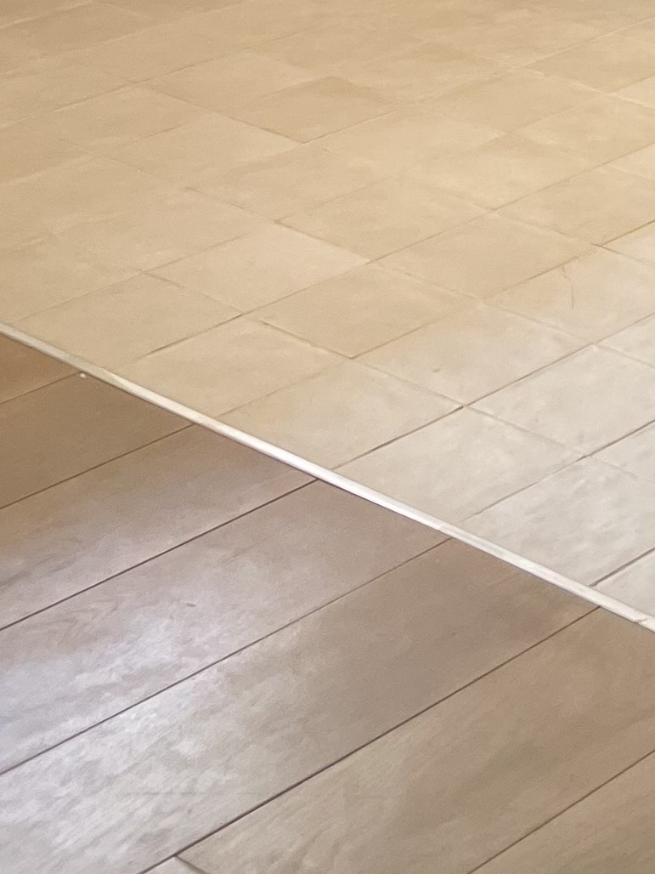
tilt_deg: +0.4
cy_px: -792
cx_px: 1156
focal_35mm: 102
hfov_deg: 13.2
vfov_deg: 15.8
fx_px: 2573
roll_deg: -1.7
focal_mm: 4.2
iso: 125
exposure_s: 1/109
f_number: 1.6
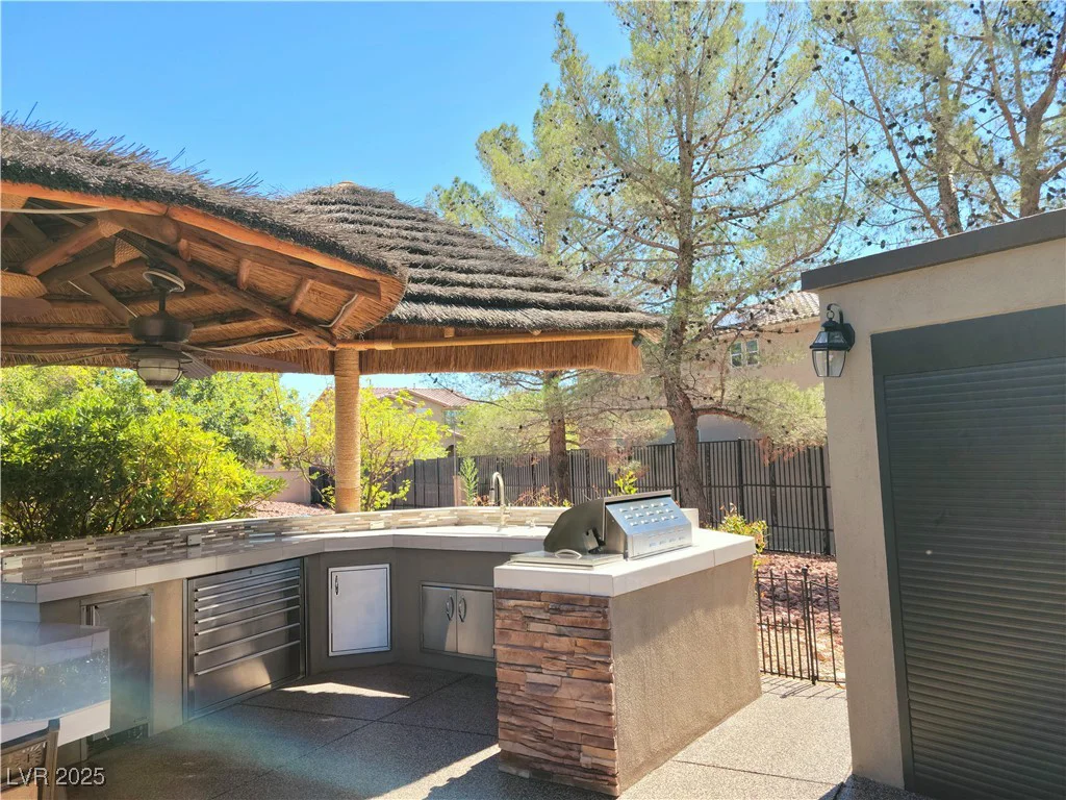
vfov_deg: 49.7
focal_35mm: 28
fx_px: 862
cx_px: 533
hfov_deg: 63.4
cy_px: 400
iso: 25
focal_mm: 5.9
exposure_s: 1/333
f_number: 2
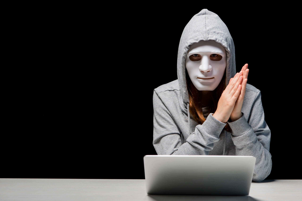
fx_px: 587
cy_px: 100
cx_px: 151
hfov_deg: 28.8
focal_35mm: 70
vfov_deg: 19.5
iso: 100
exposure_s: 1/200
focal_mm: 70
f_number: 5.6
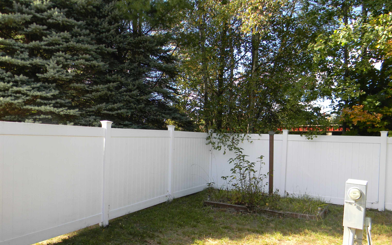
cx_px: 198
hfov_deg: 62.9
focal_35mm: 30
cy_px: 146
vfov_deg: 41.7
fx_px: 321
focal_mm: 5
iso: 80
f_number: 3.5
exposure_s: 1/190
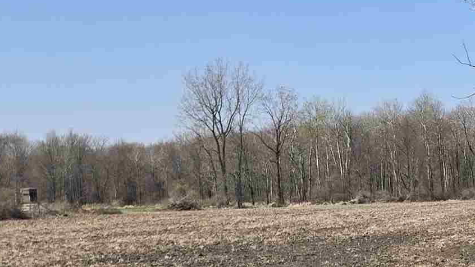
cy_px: 173
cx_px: 765
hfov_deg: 19.5
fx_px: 1146
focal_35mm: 91
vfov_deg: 13.3
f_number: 1.8
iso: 25
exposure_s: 1/1829
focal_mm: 5.4
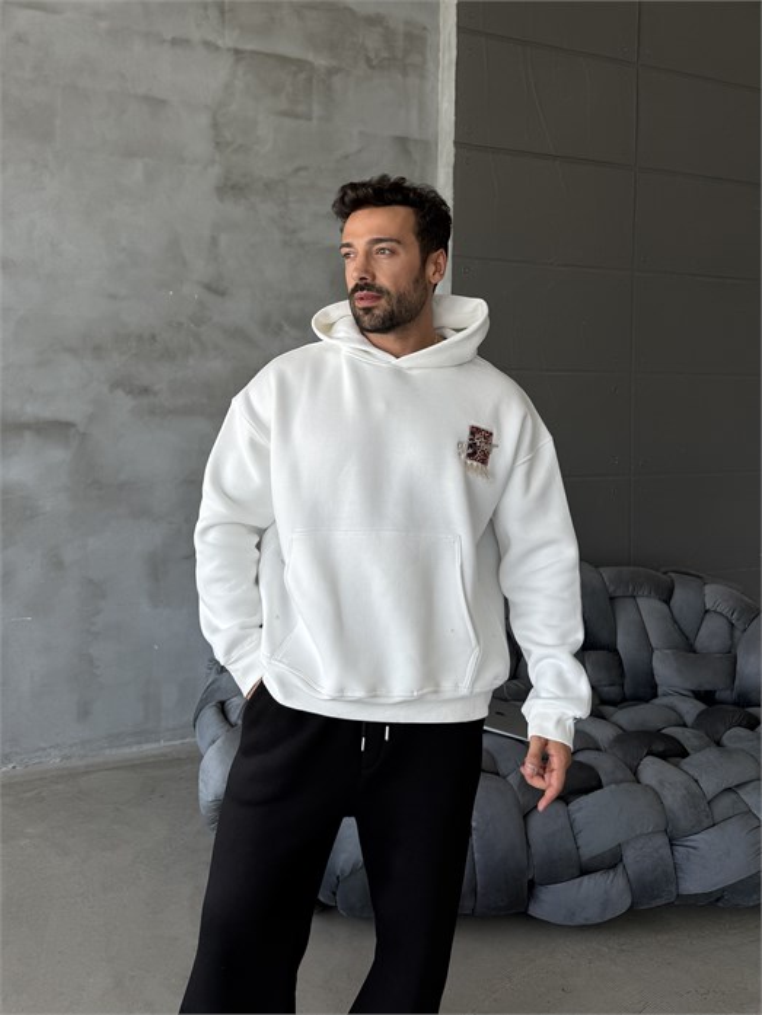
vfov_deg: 71.6
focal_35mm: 24
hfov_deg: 56.8
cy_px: 508
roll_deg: -1.7
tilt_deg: +1.5
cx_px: 381
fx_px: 704
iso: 80
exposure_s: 1/121
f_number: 1.78
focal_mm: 6.76
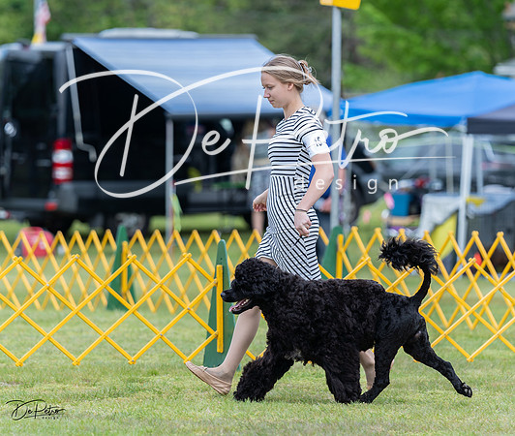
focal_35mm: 262
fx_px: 4079
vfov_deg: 6.1
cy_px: 235
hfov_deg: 7.2
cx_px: 245
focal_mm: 194
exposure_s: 1/500
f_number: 3.5
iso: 100
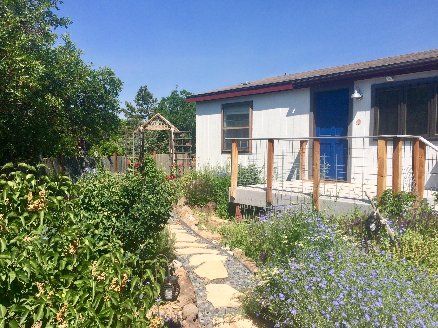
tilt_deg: -2.4
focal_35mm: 29
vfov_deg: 48.2
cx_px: 219
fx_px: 367
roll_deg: +0.3
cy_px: 164
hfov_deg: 61.7
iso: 32
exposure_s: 1/2160
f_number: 2.2
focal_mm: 4.15
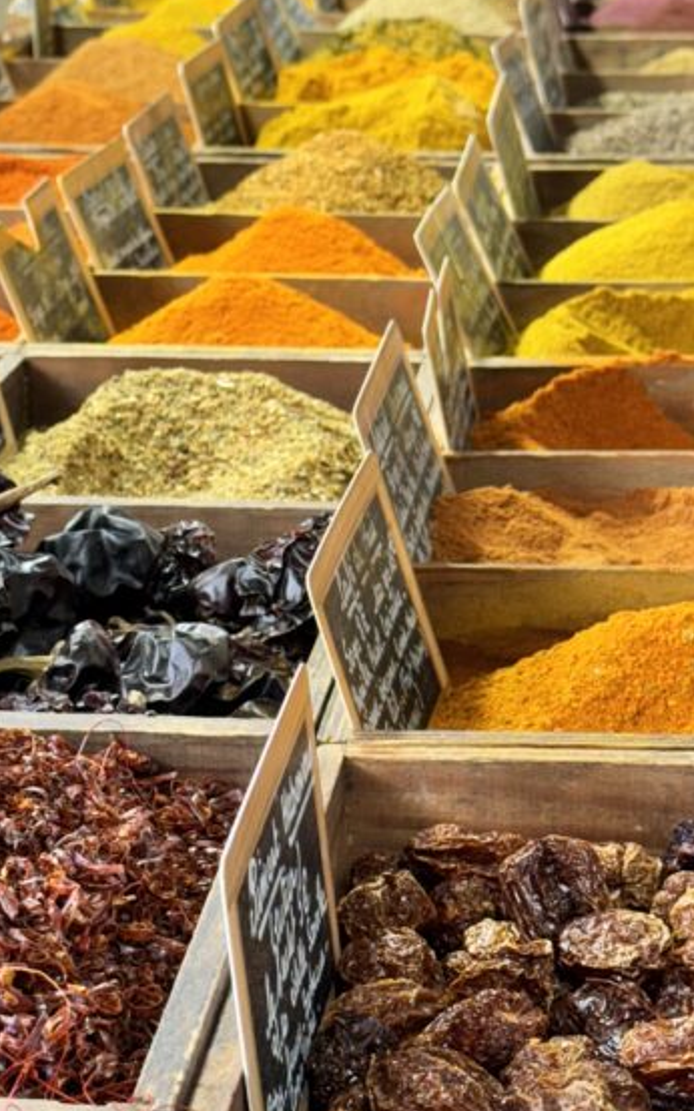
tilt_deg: -16.8
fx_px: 2846
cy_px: 584
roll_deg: -2.1
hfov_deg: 13.9
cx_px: 249
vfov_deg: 22.1
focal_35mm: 94
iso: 64
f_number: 1.78
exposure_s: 1/50
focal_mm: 6.76
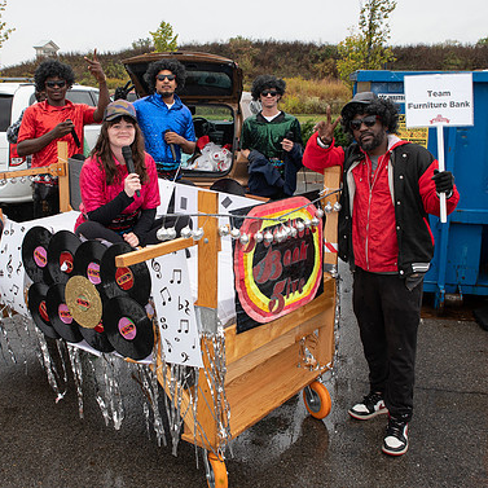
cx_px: 195
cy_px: 213
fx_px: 686
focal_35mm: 43
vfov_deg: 39.1
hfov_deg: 39.0
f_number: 6.3
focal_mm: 29
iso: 400
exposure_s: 1/200
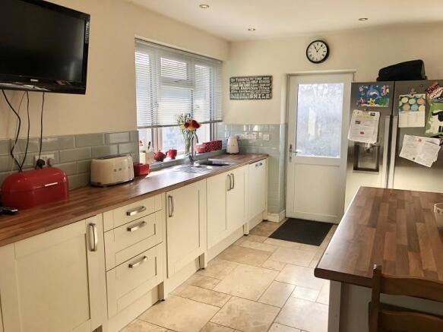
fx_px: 358
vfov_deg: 49.7
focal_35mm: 28
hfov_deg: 63.5
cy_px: 166
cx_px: 222
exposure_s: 1/230
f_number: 1.8
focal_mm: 3.99
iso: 20
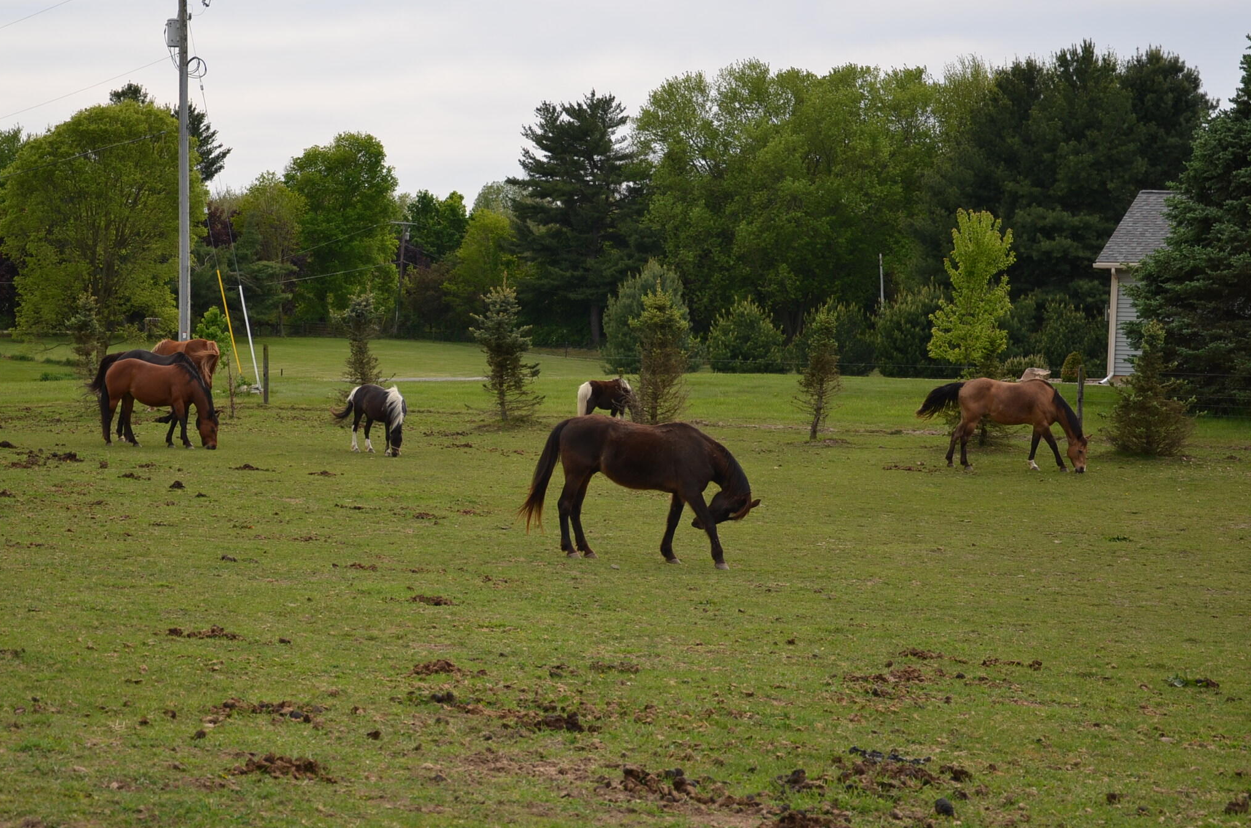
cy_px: 407
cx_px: 571
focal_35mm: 82
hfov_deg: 24.9
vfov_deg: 16.7
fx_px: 2830
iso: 100
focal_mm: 45
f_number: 5.6
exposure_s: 1/250
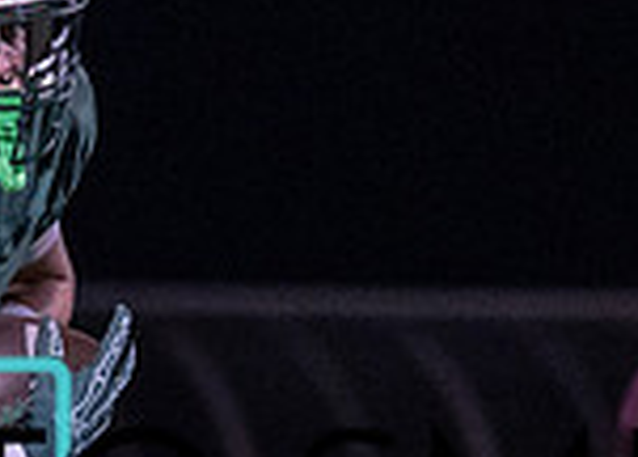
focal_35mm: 1178
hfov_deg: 1.7
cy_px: 516
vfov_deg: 1.2
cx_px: 39
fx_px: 21355
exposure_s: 1/1000
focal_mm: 139
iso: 2000
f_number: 2.8
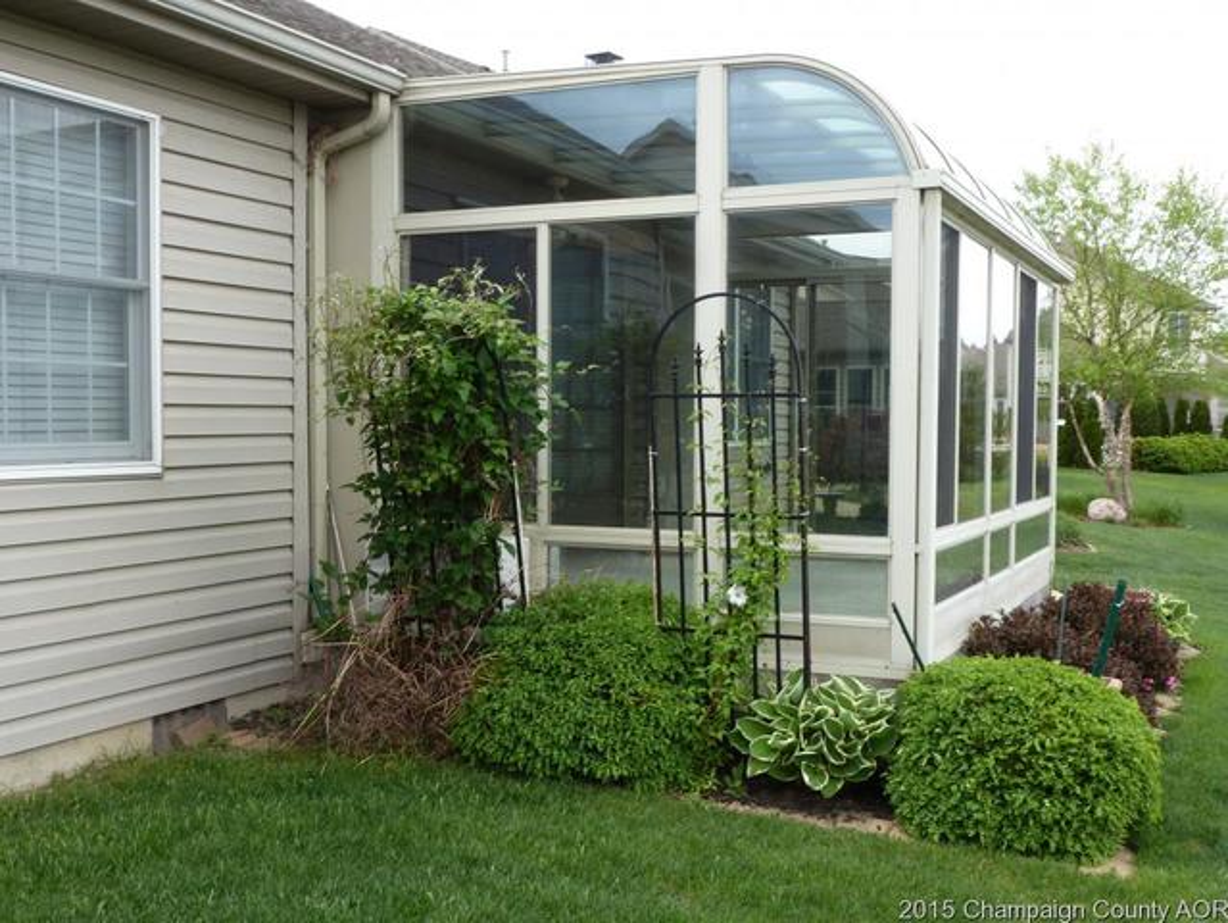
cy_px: 462
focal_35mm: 38
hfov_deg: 49.0
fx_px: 1349
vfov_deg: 37.8
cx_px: 614
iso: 100
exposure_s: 1/160
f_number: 3.8
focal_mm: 6.8
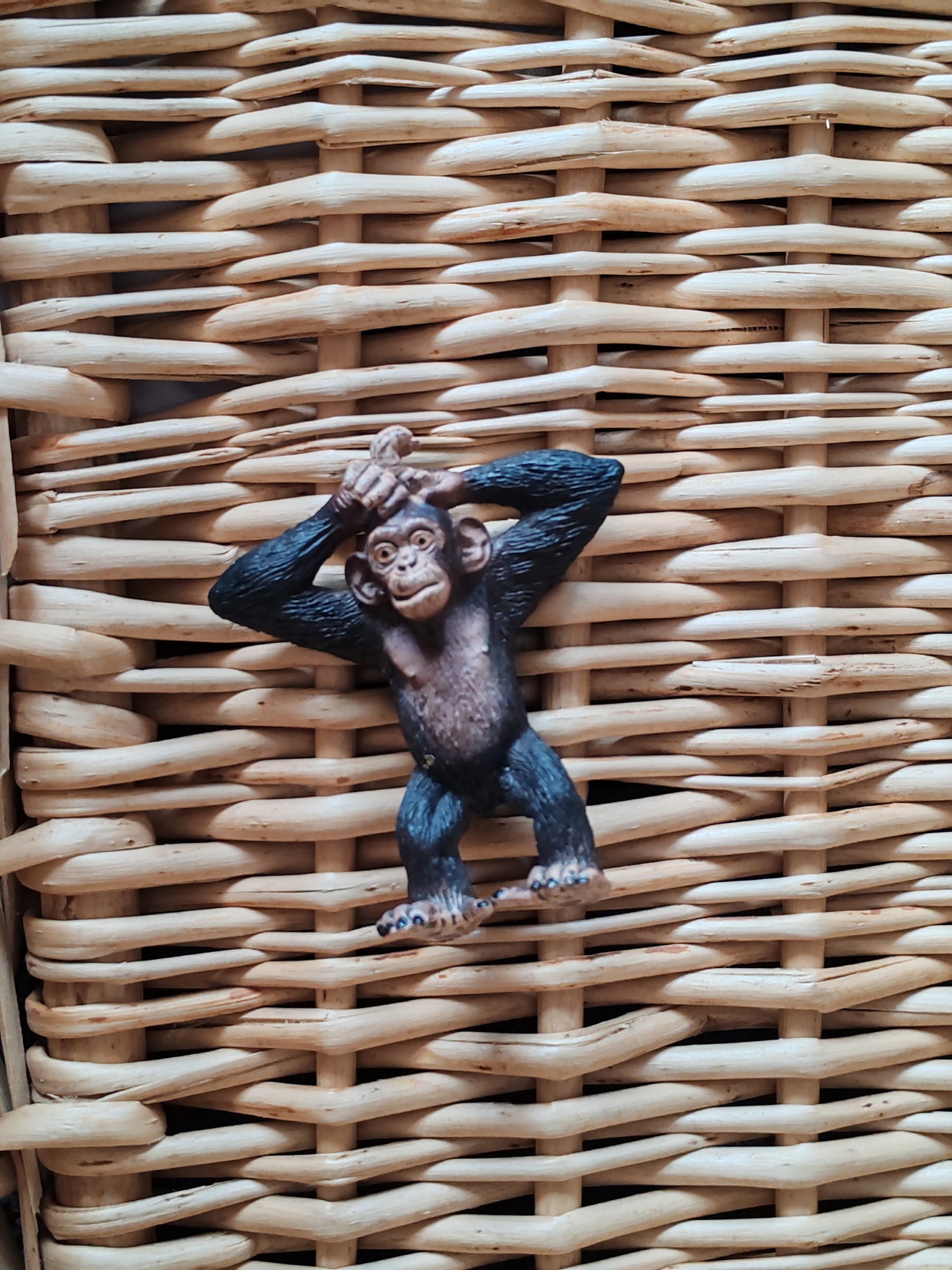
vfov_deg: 35.5
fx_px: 1980
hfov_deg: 27.0
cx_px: 476
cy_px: 635
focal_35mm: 54
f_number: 1.9
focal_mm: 6.12
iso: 800
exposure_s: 1/100
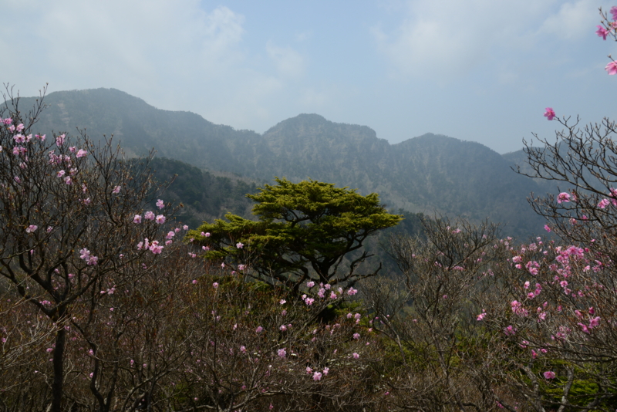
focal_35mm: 31
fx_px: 531
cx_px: 308
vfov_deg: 42.4
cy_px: 206
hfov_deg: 60.3
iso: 400
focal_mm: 31
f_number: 13
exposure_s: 1/640
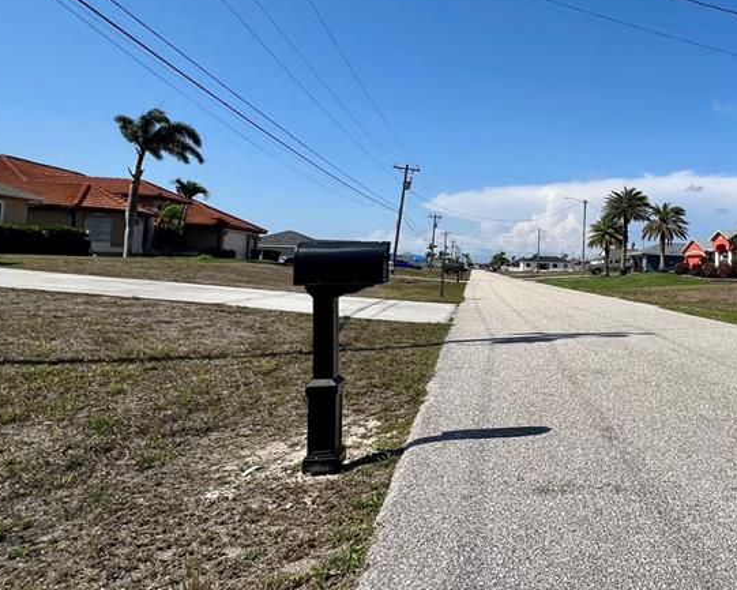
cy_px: 219
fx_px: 524
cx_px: 612
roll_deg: -1.8
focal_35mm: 24
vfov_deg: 58.0
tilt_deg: +4.1
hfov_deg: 62.9
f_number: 1.8
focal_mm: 1.57
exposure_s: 1/3215
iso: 32
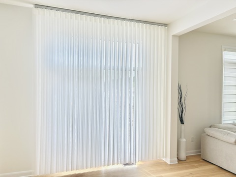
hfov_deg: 67.3
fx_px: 177
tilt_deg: -0.7
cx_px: 118
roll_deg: +0.1
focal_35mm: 26
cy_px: 88
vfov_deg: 53.1
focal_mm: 5.96
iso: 64
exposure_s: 1/242
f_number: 1.6
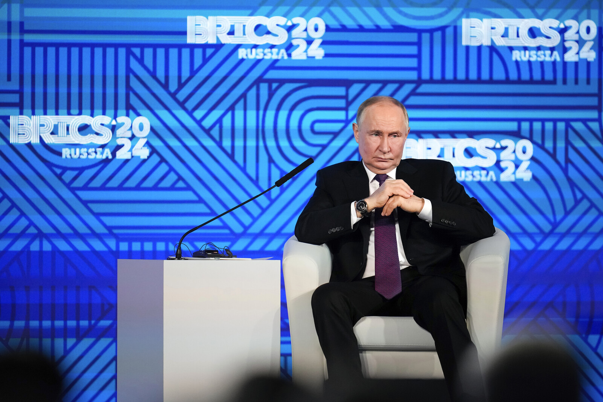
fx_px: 6700
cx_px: 302
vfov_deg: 3.4
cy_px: 201
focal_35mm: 400
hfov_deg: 5.2
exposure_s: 1/800
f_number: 2.8
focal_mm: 400
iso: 5000
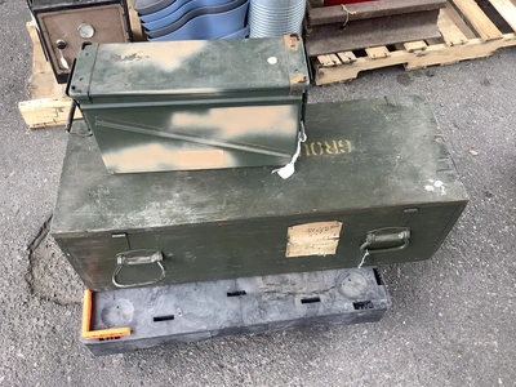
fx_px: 462
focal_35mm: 31
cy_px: 194
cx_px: 258
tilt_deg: -55.4
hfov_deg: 58.4
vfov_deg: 45.4
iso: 50
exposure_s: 1/120
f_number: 2.4
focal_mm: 3.3
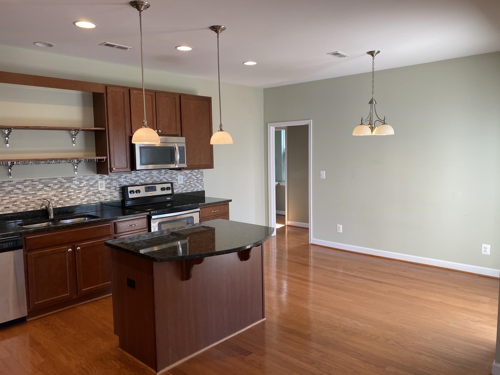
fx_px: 376
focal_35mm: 26
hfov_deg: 67.3
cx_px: 250
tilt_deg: -5.6
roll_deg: +1.0
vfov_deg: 53.1
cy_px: 188
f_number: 1.8
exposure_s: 1/120
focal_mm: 4.25
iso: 80
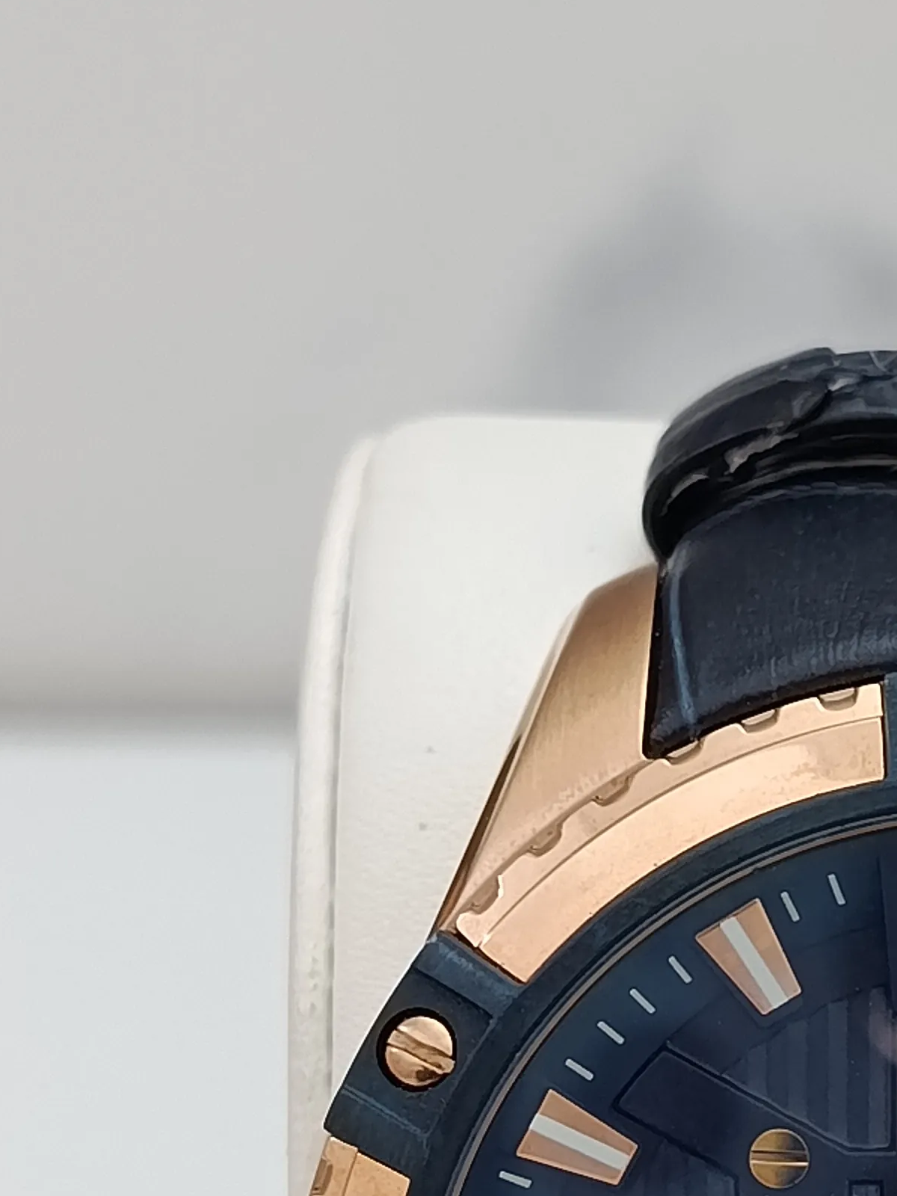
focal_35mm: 120
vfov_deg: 16.1
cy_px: 1155
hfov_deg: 12.2
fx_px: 4146
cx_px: 980
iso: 341
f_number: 1.7
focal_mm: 5.24
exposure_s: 1/100
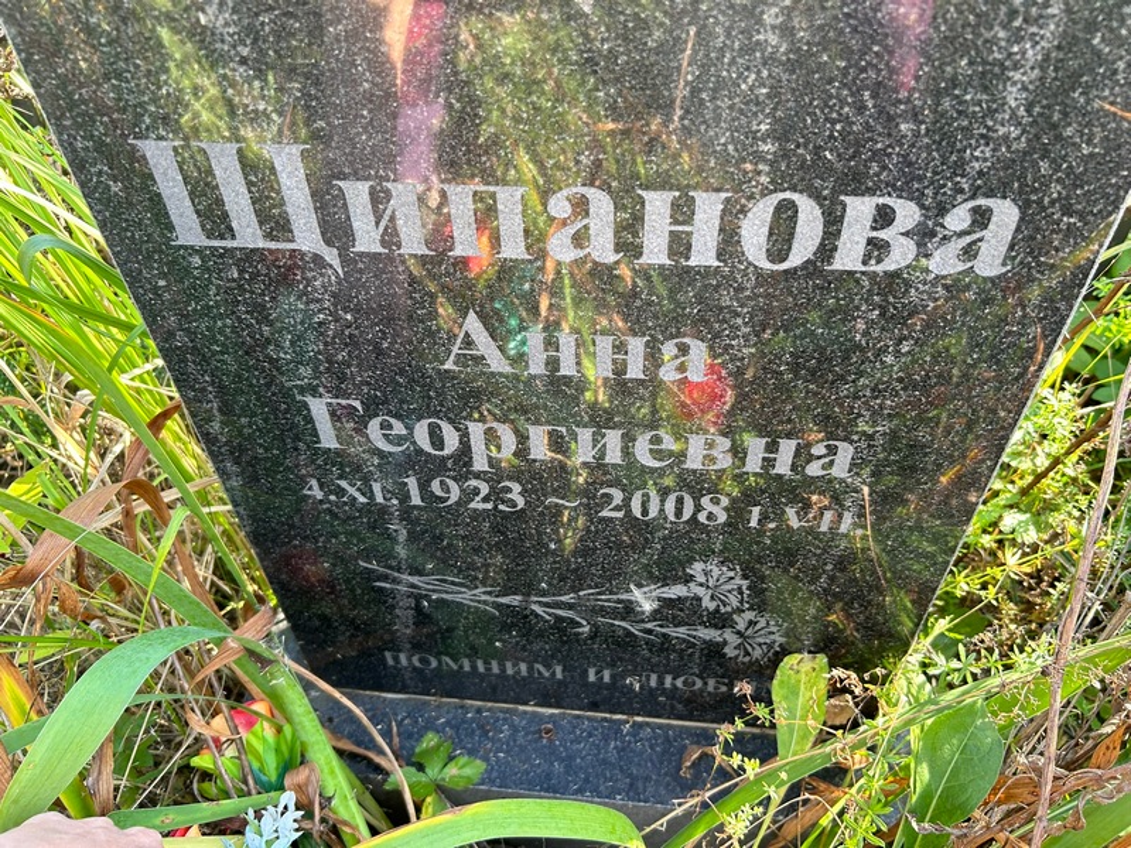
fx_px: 849
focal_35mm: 26
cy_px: 424
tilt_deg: -45.9
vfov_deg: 53.1
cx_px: 566
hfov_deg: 67.3
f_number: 1.5
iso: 64
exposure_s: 1/136
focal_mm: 5.7
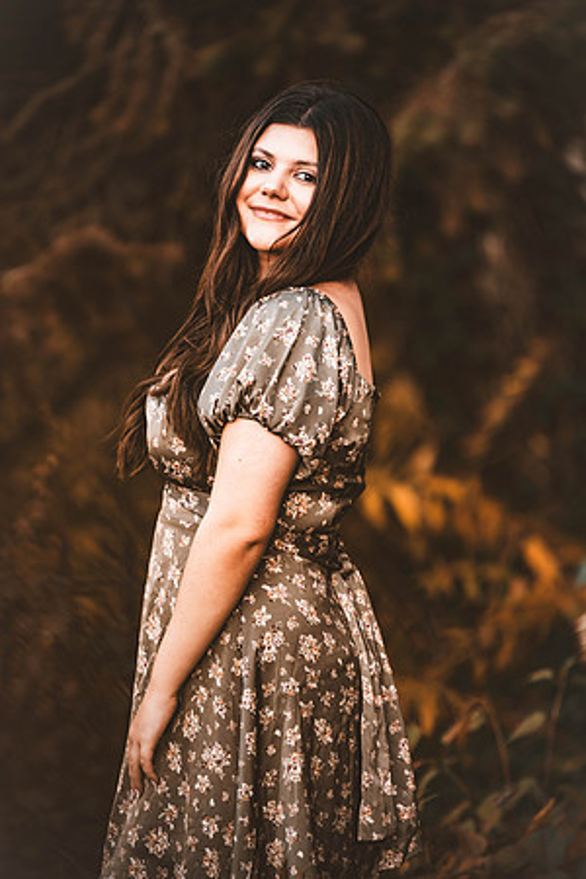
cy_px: 440
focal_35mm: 200
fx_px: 4883
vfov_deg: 10.3
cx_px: 293
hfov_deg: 6.9
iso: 400
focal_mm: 200
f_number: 2.8
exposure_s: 1/320
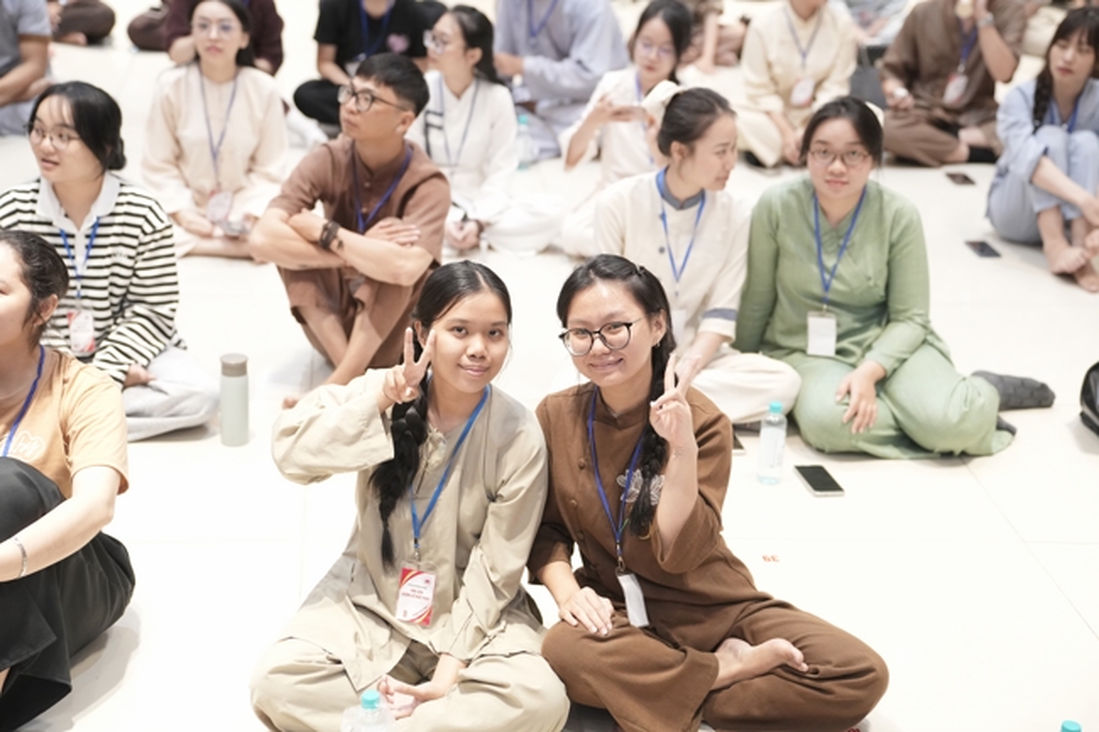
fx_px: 1892
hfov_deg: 32.4
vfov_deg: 21.9
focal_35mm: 62
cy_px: 366
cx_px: 550
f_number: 2.8
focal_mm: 62
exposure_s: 1/160
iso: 3200
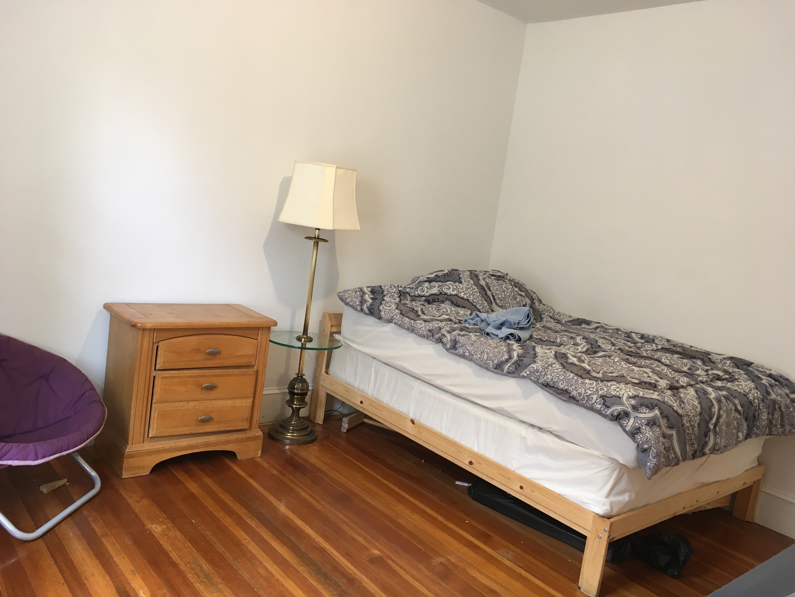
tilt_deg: -9.5
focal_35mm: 29
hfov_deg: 61.7
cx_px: 398
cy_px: 298
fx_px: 666
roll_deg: -7.7
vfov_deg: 48.2
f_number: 2.2
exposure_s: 1/30
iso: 64
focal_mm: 4.15
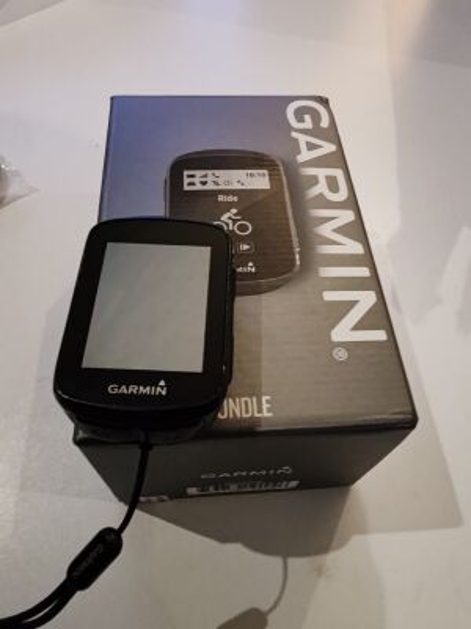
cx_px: 236
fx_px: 472
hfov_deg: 53.1
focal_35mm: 26
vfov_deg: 67.3
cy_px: 314
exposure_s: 1/30
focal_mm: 1.96
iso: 640
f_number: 2.2
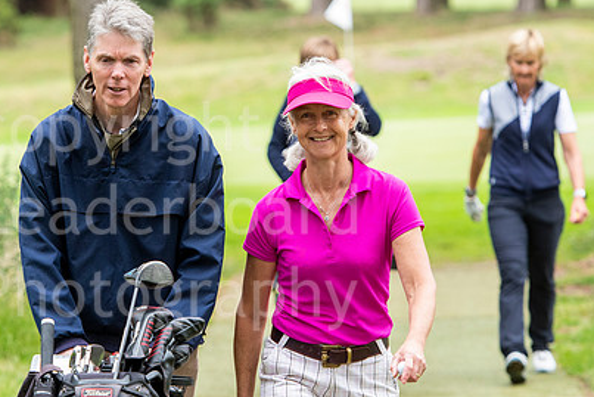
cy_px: 224
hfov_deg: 6.6
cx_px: 170
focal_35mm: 313
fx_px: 5166
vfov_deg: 4.4
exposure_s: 1/1000
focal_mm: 145
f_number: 4.5
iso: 800
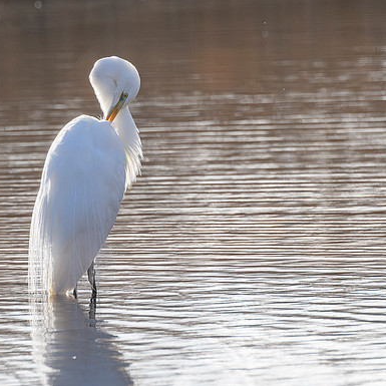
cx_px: 186
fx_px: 13398
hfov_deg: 1.7
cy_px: 88
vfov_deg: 1.7
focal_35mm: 1062
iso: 640
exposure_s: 1/1600
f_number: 8
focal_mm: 400
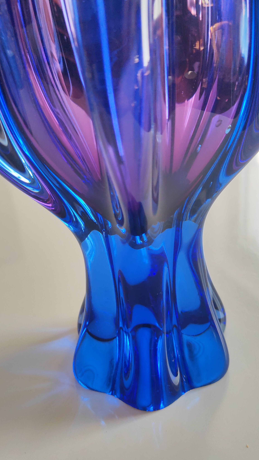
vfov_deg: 47.4
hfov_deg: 27.7
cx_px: 129
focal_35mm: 43
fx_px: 525
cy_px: 228
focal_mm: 5.53
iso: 50
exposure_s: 1/160
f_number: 1.8
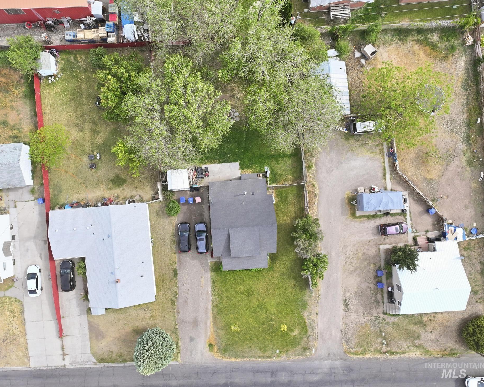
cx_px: 217
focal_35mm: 26
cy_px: 192
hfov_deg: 65.9
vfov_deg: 54.9
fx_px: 373
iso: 250
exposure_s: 1/1250
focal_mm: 12.3
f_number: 2.8
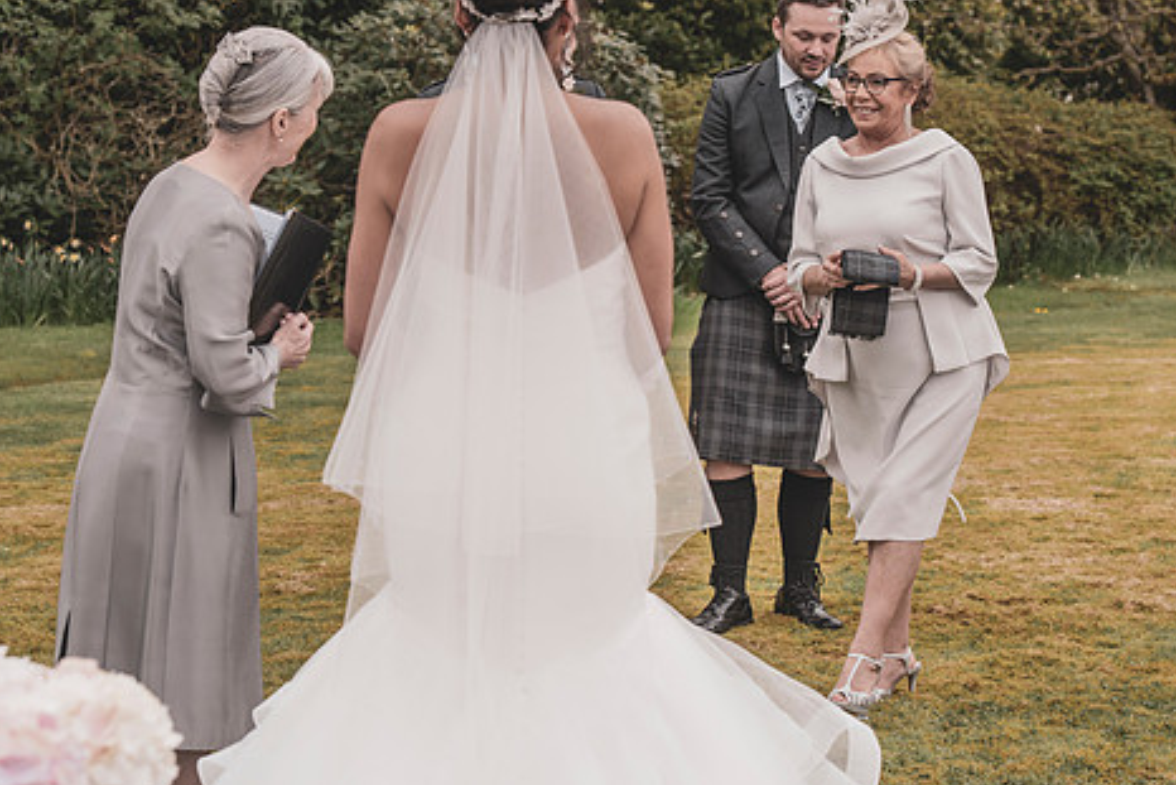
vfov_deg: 14.1
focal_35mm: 97
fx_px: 3169
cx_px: 712
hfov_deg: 21.0
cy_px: 380
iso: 250
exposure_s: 1/320
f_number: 5.6
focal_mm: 78
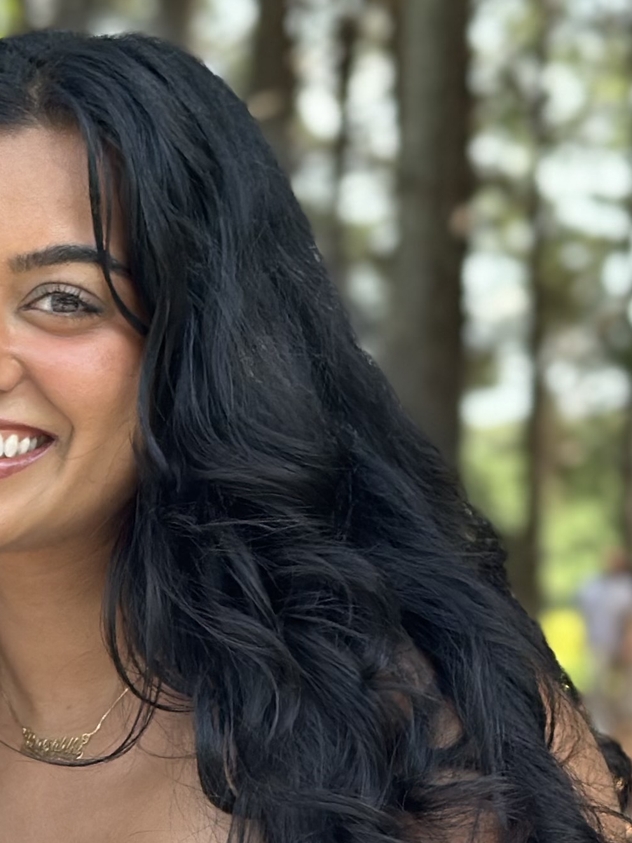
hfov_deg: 10.0
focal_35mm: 146
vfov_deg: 13.3
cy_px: 851
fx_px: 3555
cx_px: -131
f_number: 1.78
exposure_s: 1/642
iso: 80
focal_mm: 6.86
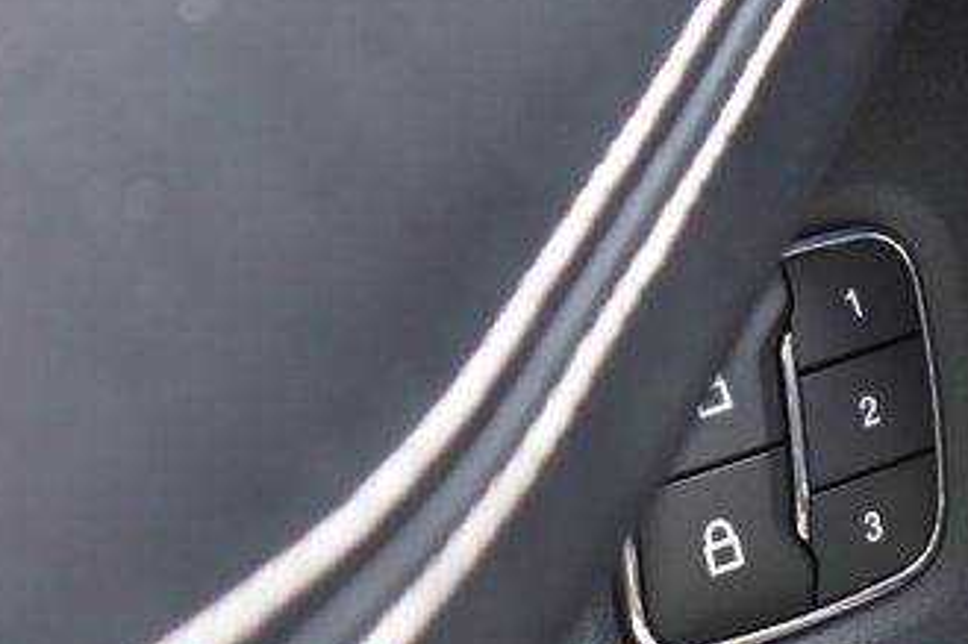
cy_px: 794
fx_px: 6895
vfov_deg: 5.3
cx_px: 1486
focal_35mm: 257
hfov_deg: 7.9
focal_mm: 55
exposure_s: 1/15
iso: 640
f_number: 6.3
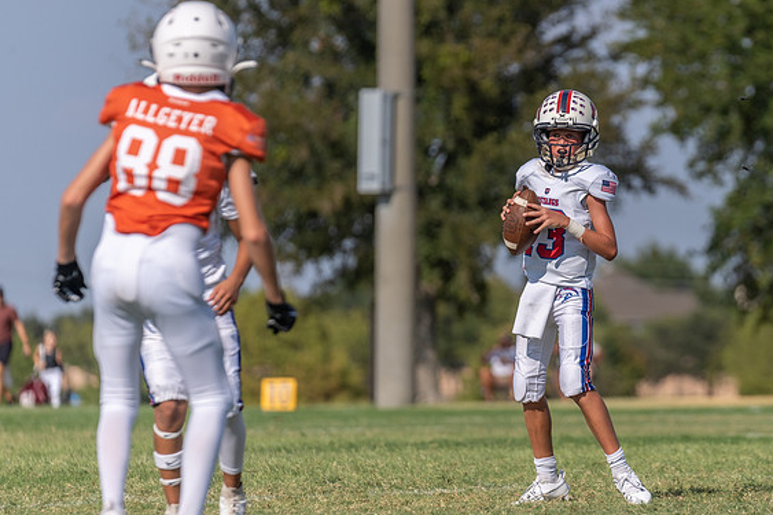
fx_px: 7105
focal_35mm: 331
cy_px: 251
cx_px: 548
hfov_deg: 6.2
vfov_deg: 4.2
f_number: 3.5
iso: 100
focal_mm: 200
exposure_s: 1/2500
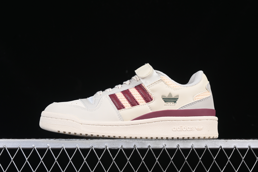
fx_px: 537
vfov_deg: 18.2
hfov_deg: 27.0
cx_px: 129
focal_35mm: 75
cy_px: 86
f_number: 8
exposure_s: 1/80
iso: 160
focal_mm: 50
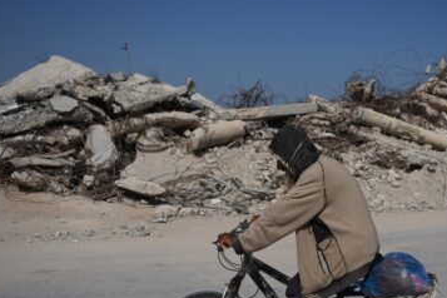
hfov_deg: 45.0
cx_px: 285
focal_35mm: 43
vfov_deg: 30.8
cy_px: 208
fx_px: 534
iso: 100
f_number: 2.8
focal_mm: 24
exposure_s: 1/8000
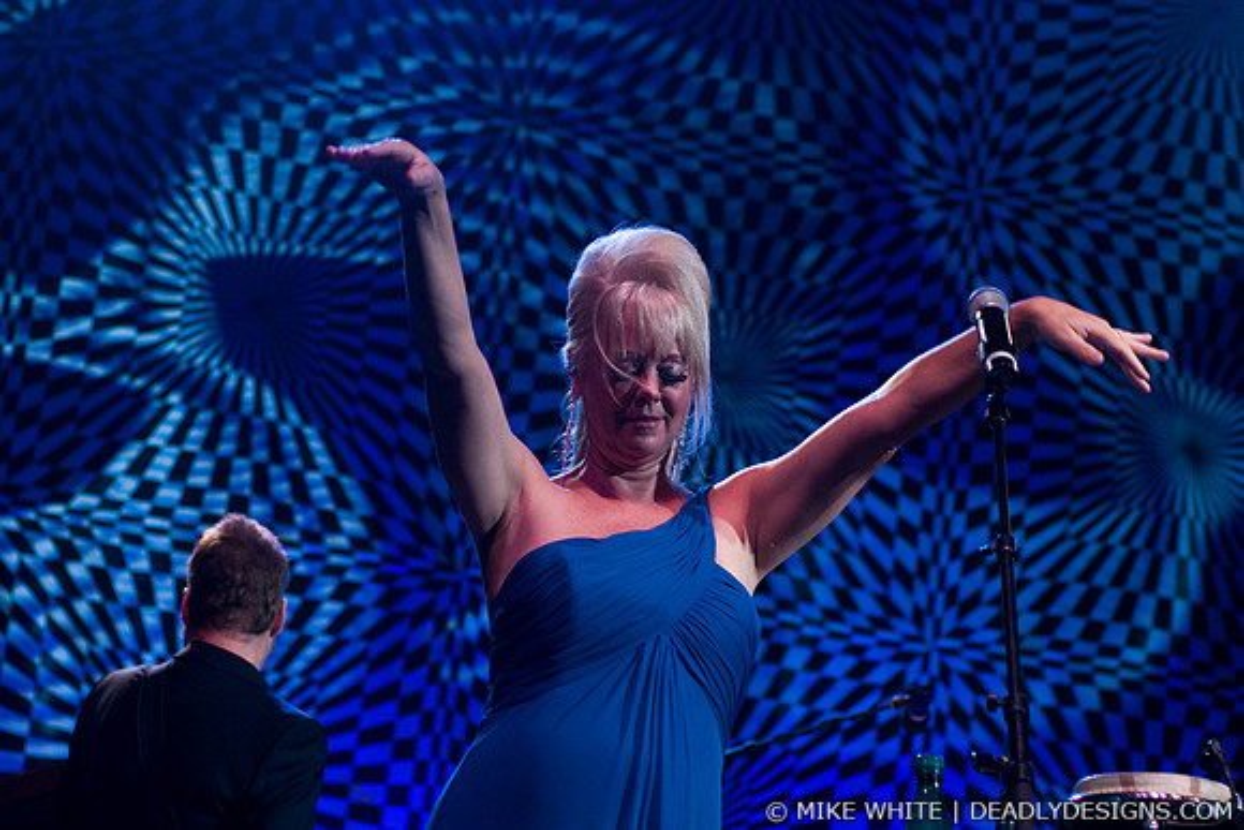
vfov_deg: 14.7
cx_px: 622
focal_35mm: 93
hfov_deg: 21.9
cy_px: 415
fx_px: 3214
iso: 800
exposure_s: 1/400
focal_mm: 62
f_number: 3.5
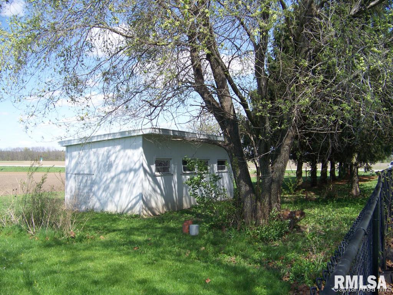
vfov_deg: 39.7
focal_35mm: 36
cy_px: 148
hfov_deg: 51.3
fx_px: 409
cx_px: 196
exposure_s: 1/500
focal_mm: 5.85
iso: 64
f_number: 2.8
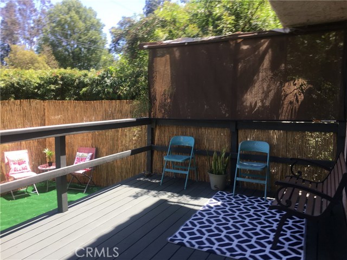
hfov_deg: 61.7
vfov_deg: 48.2
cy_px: 130
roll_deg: -0.9
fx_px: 291
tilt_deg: -4.3
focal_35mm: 29
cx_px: 174
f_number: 2.2
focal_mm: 4.15
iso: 25
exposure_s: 1/379
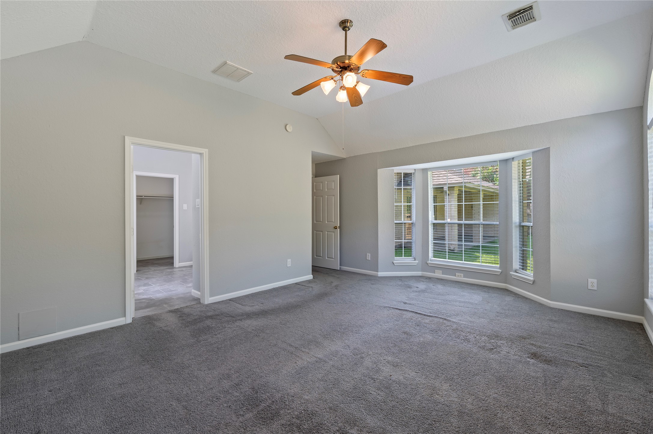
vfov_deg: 77.2
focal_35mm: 15
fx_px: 272
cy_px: 217
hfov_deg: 100.4
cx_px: 326
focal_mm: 15
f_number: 6.3
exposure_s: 1/4
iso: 125
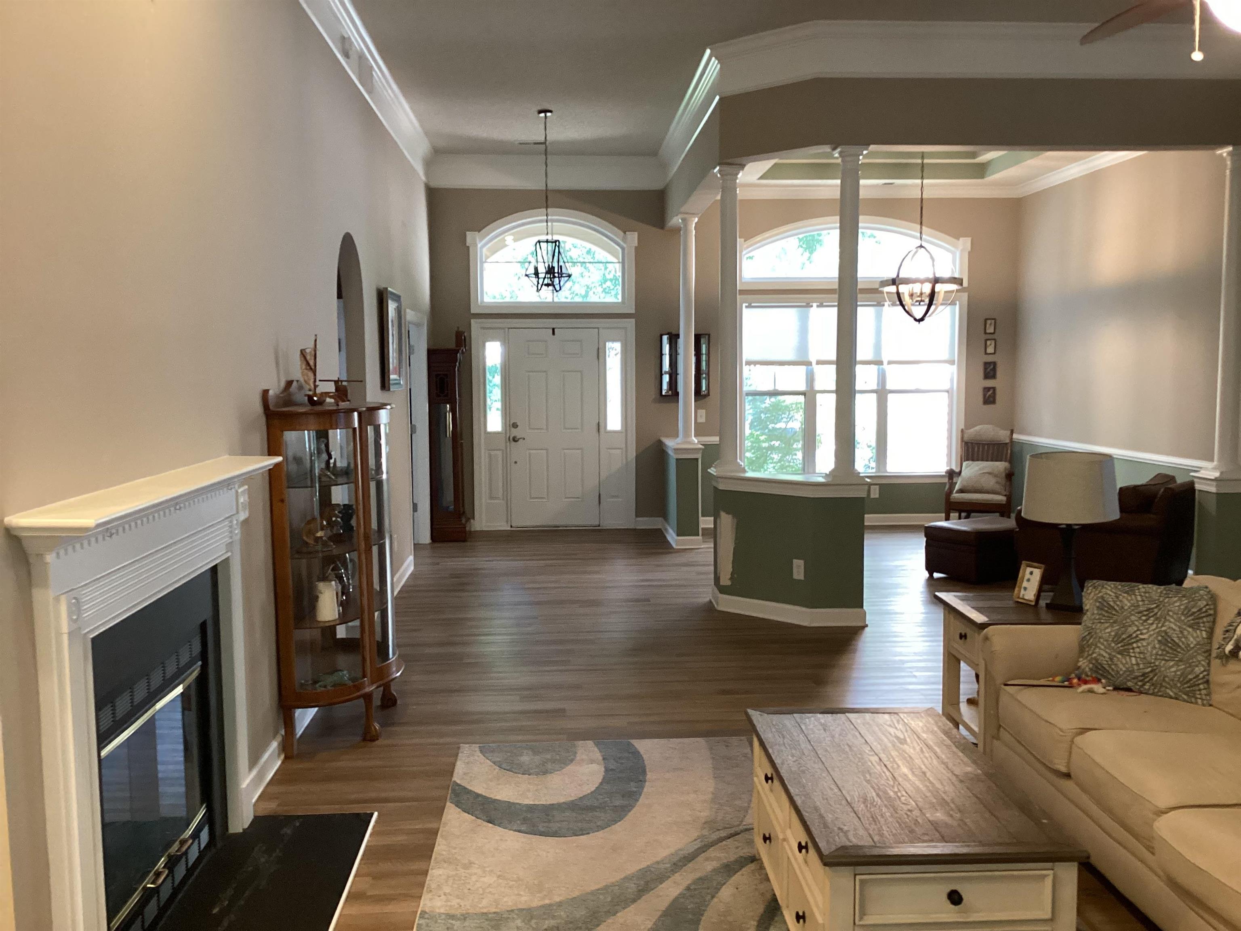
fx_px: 1111
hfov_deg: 58.4
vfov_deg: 45.4
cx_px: 620
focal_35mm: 31
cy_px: 466
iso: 250
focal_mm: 3.3
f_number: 2.4
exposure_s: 1/50
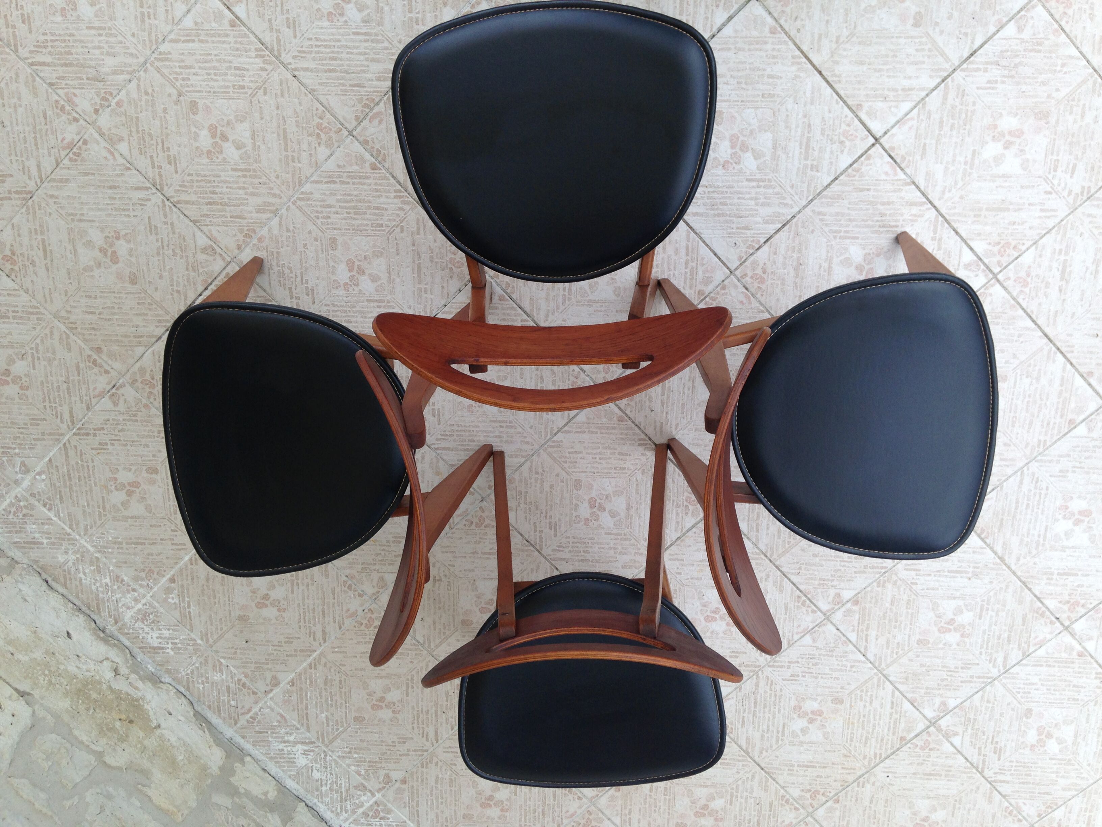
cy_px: 414
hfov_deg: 55.4
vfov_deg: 42.9
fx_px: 1051
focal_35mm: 33
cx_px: 551
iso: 50
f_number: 2.4
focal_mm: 4.12
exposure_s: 1/275
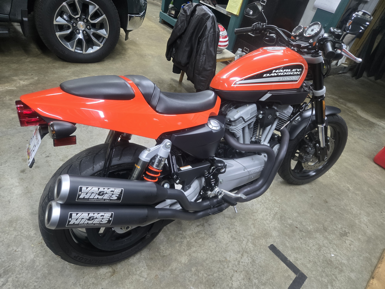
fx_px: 256
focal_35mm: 23
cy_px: 144
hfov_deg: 73.9
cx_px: 192
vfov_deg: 58.9
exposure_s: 1/120
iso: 320
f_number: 1.8
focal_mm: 5.4
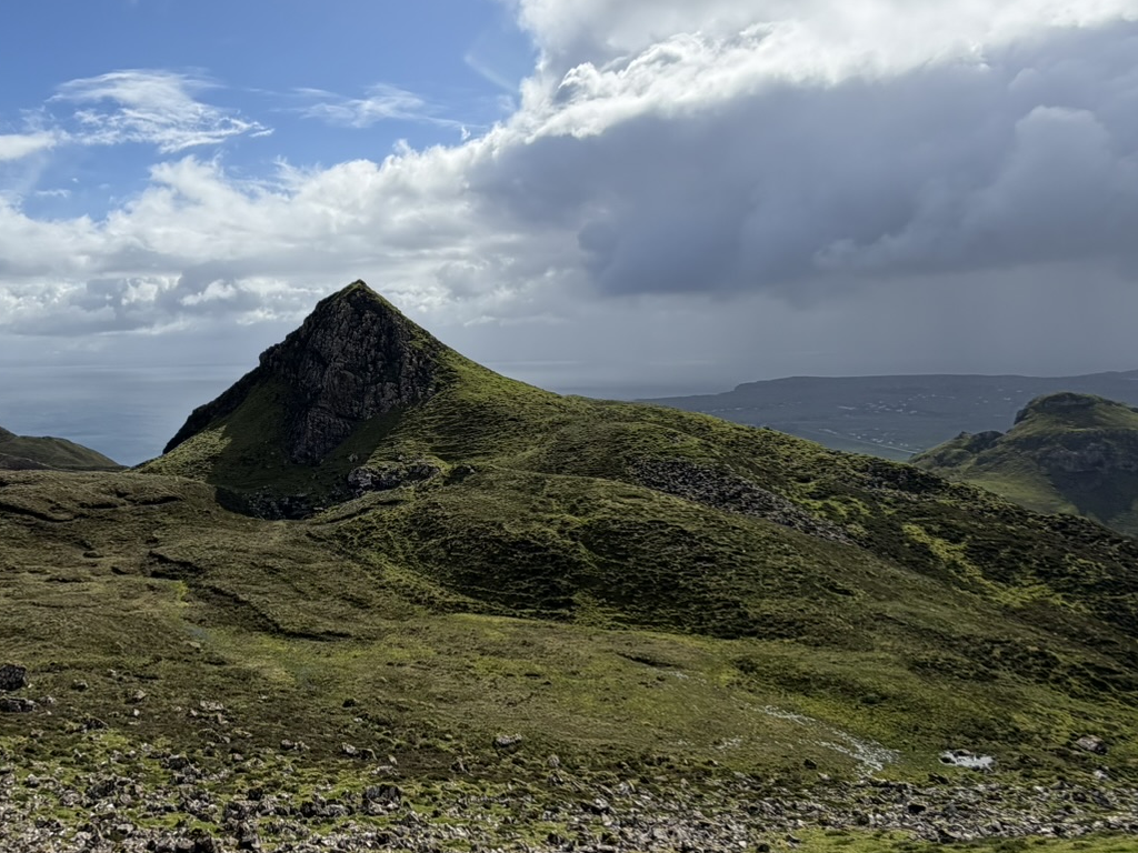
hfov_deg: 60.8
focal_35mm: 28
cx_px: 321
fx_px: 920
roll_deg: +1.9
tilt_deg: -5.2
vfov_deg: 49.7
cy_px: 430
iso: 25
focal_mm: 2.22
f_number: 2.2
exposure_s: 1/1901
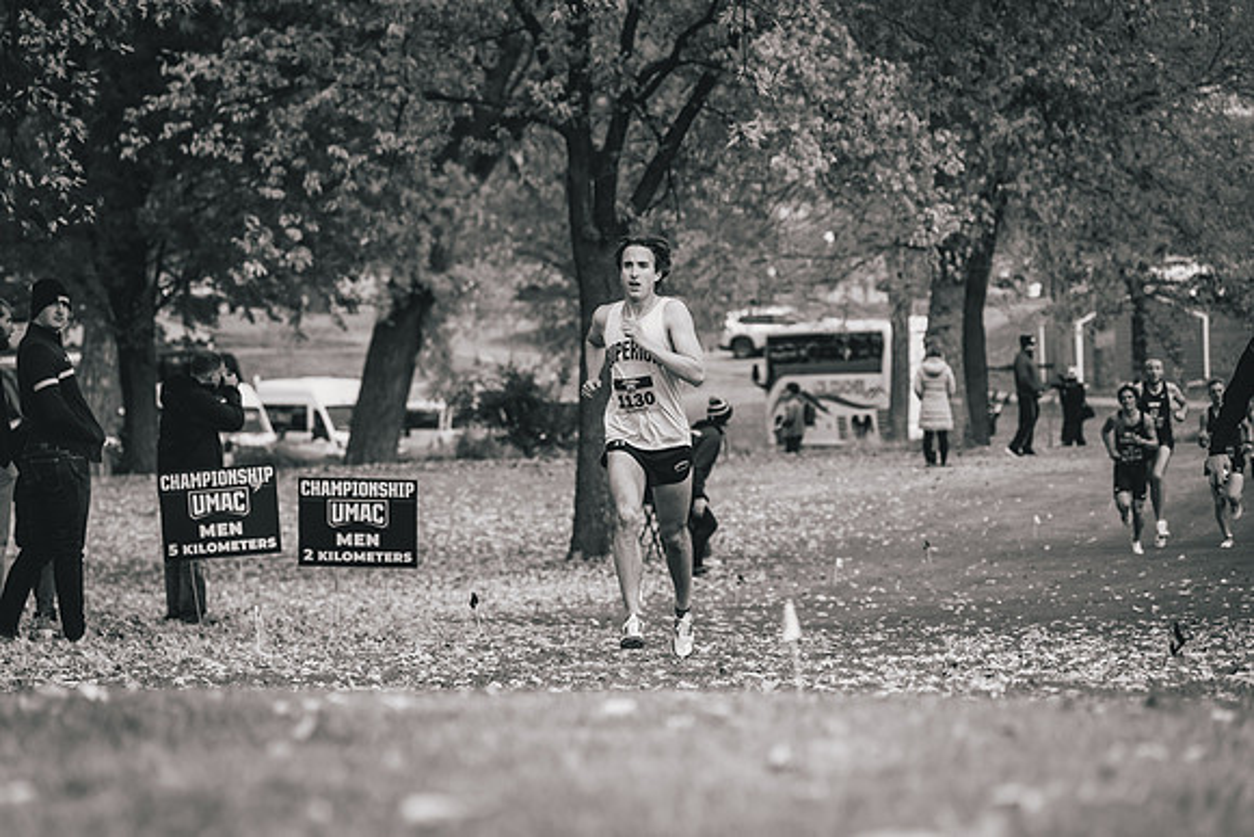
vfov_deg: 7.1
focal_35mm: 193
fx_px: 6707
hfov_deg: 10.7
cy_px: 418
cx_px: 627
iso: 400
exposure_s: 1/800
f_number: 6.3
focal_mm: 186
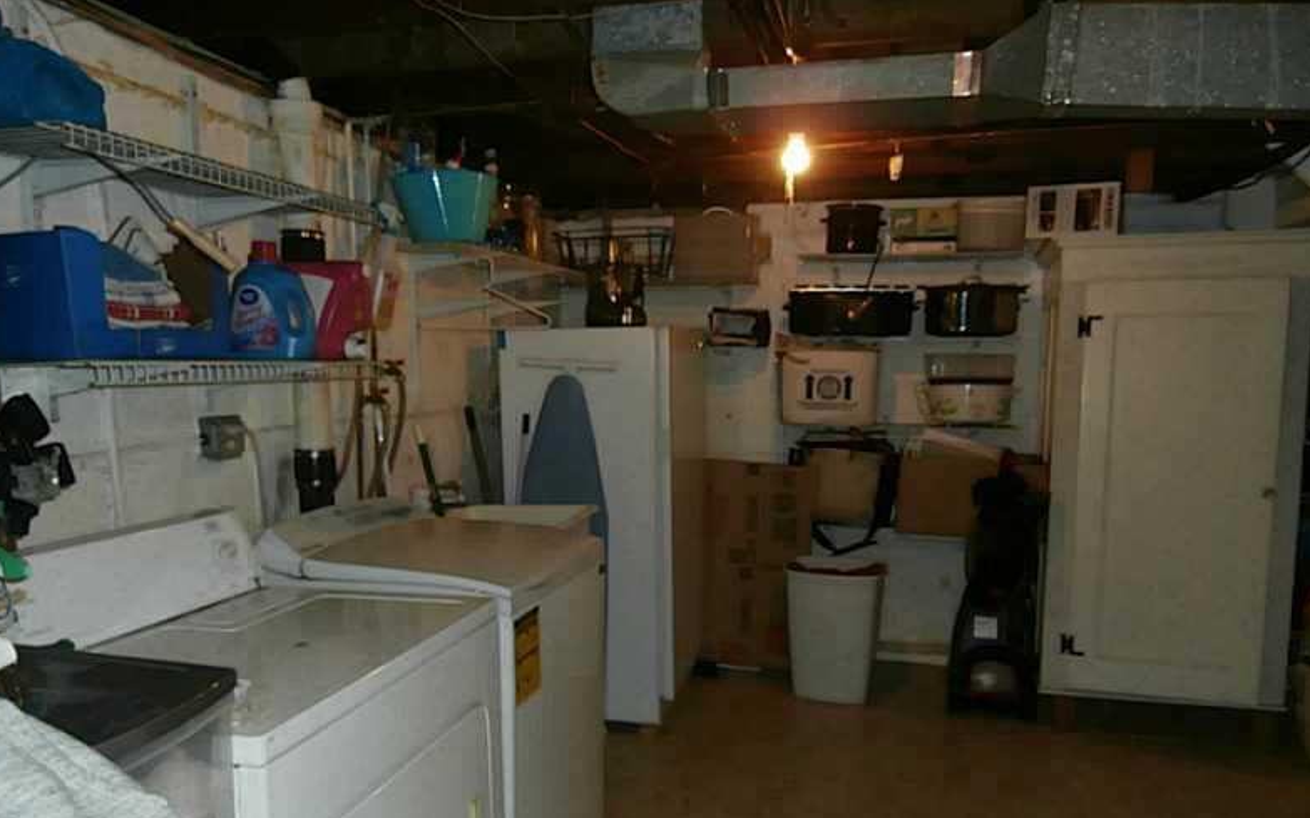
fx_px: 928
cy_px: 472
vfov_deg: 47.4
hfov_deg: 70.4
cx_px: 649
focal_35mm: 26
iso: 200
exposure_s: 1/30
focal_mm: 4.2
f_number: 3
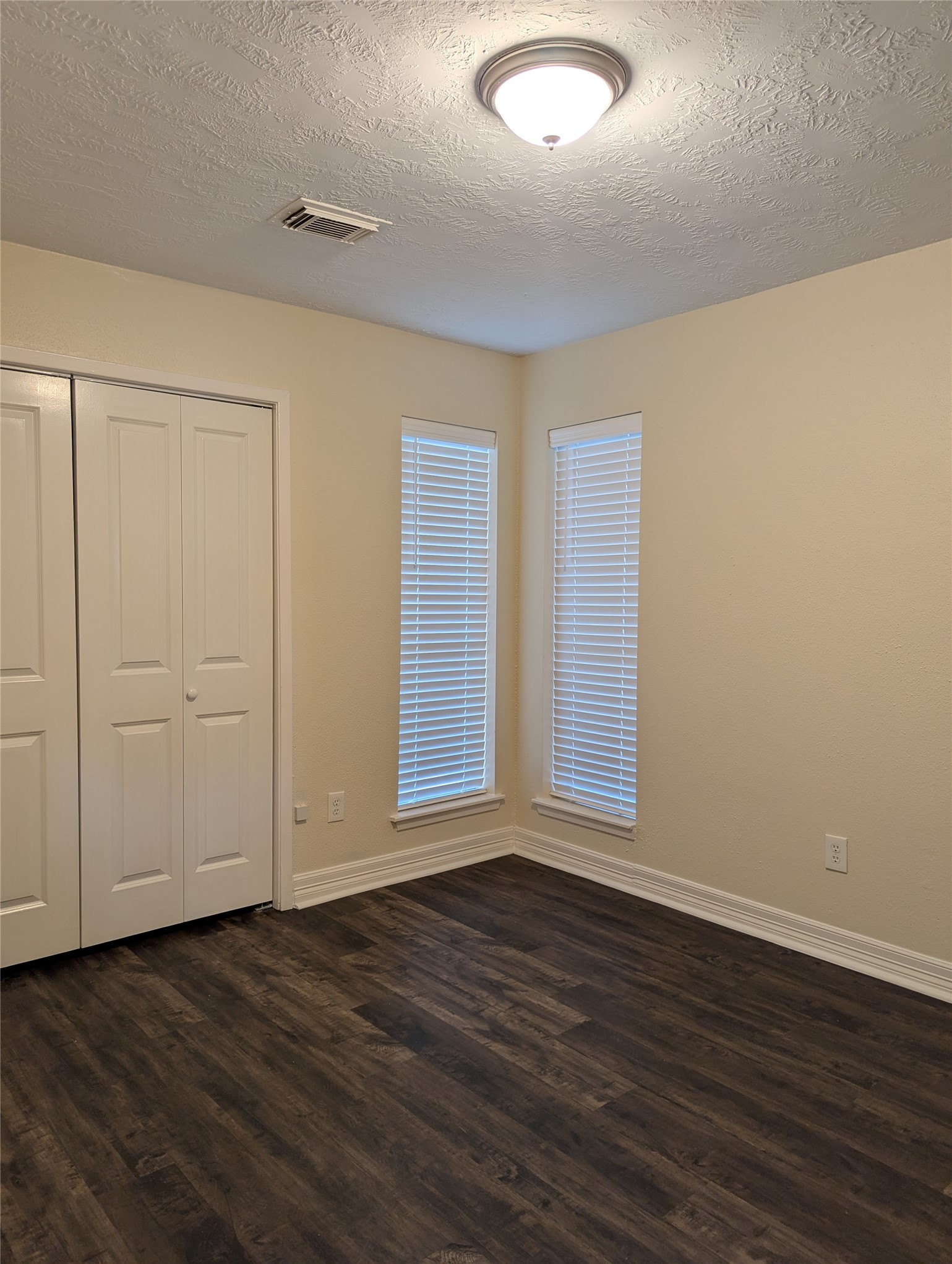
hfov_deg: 57.0
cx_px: 476
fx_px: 878
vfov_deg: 71.5
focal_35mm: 24
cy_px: 632
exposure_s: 1/24
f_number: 1.85
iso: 45
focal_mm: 6.81
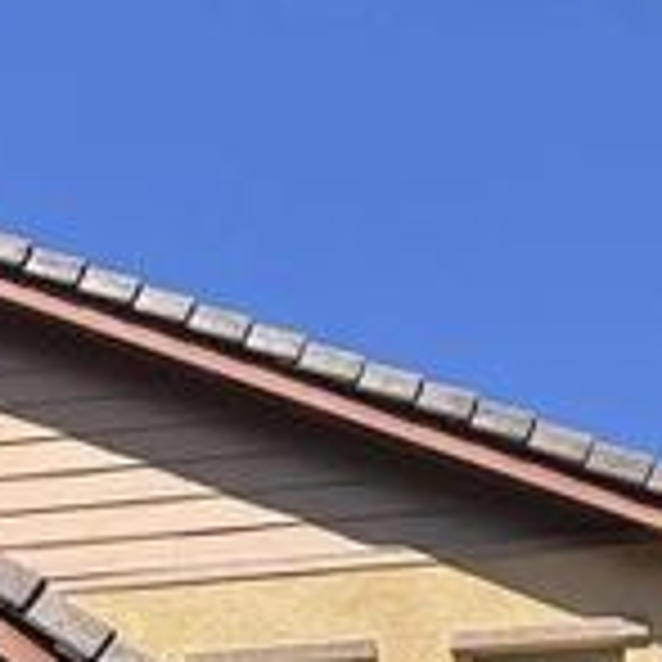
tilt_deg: +5.6
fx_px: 1558
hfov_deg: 22.1
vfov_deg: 17.5
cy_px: 1308
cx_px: -140
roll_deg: -0.6
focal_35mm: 72
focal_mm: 2.22
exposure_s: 1/1383
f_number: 2.2
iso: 50
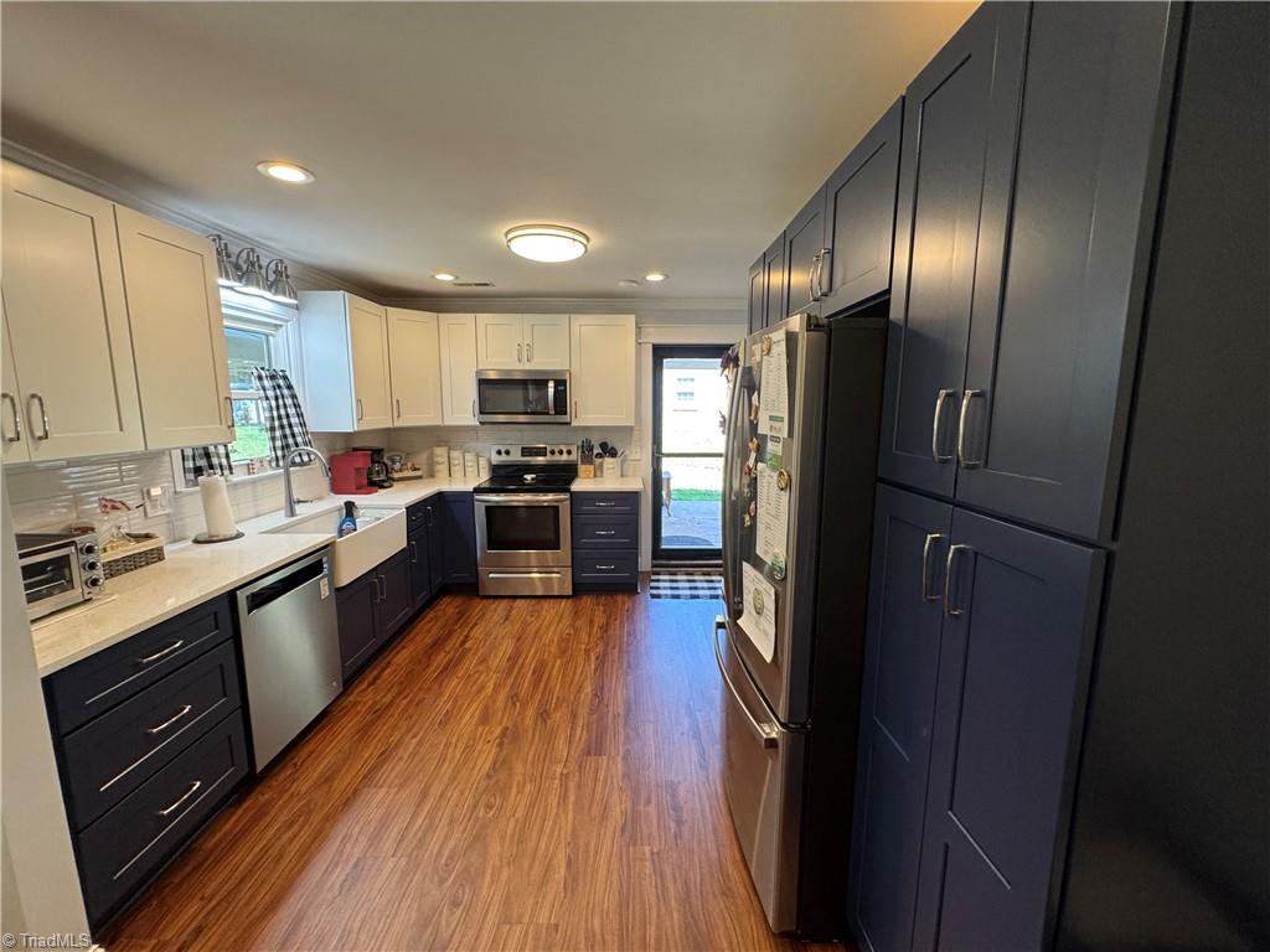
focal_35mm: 14
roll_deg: -0.8
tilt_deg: -9.1
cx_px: 635
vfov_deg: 85.7
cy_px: 476
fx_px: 514
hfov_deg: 102.1
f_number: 2.2
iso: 250
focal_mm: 2.22
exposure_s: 1/120
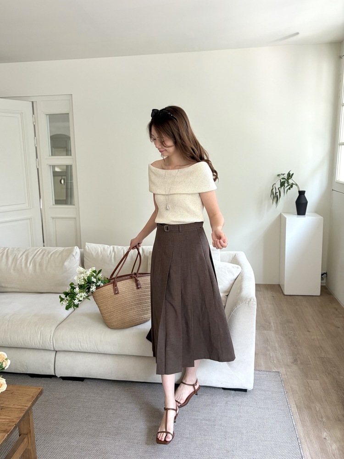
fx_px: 345
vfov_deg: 67.3
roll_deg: +0.8
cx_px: 172
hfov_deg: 53.1
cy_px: 230
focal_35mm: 26
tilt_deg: -10.1
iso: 125
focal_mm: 5.96
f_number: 1.6
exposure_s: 1/108
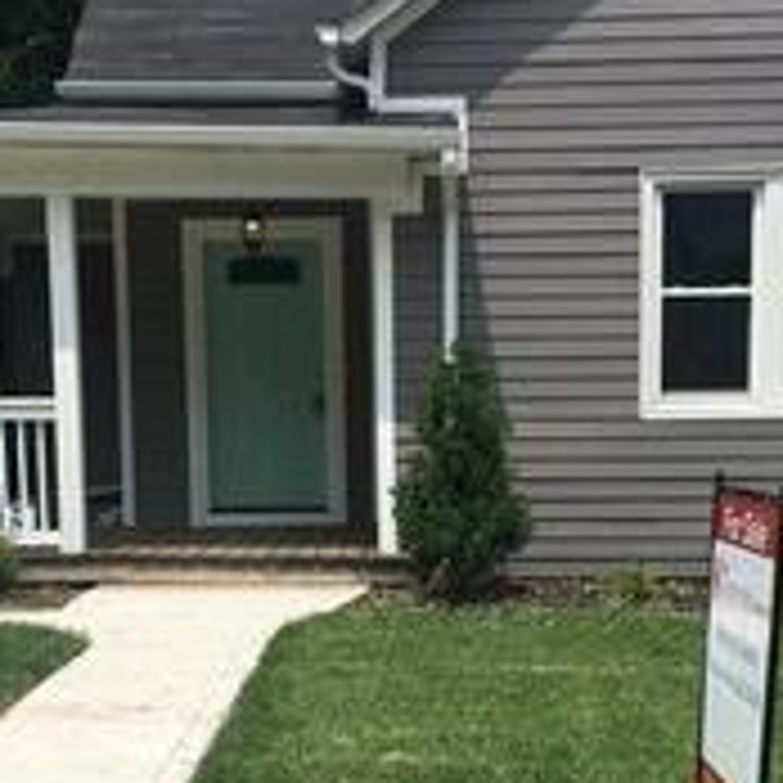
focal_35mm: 59
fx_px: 1510
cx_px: 378
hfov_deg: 29.1
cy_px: 594
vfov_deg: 28.6
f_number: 2.2
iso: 25
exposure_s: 1/2481
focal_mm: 4.15
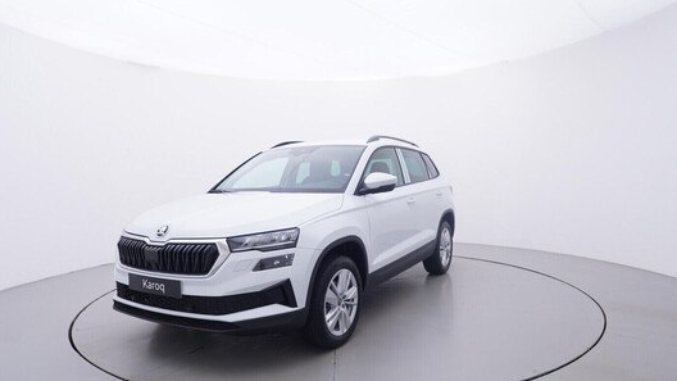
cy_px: 230
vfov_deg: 46.5
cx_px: 338
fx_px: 441
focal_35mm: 25
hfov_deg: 75.1
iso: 200
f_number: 5
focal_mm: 15
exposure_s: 1/80
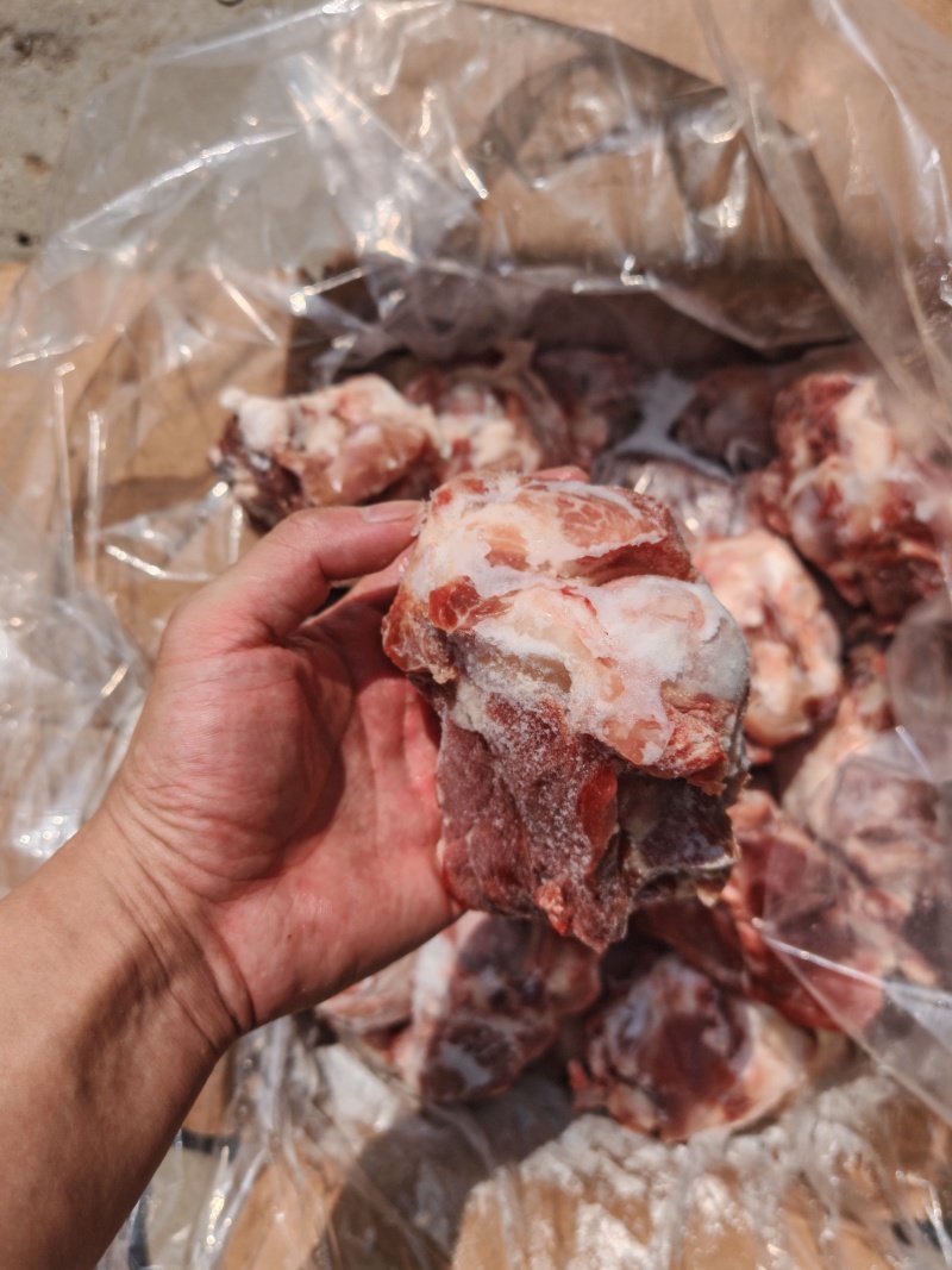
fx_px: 990
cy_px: 635
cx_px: 476
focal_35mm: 27
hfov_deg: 51.3
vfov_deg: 65.3
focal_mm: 6.67
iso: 50
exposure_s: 1/2200
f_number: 1.9
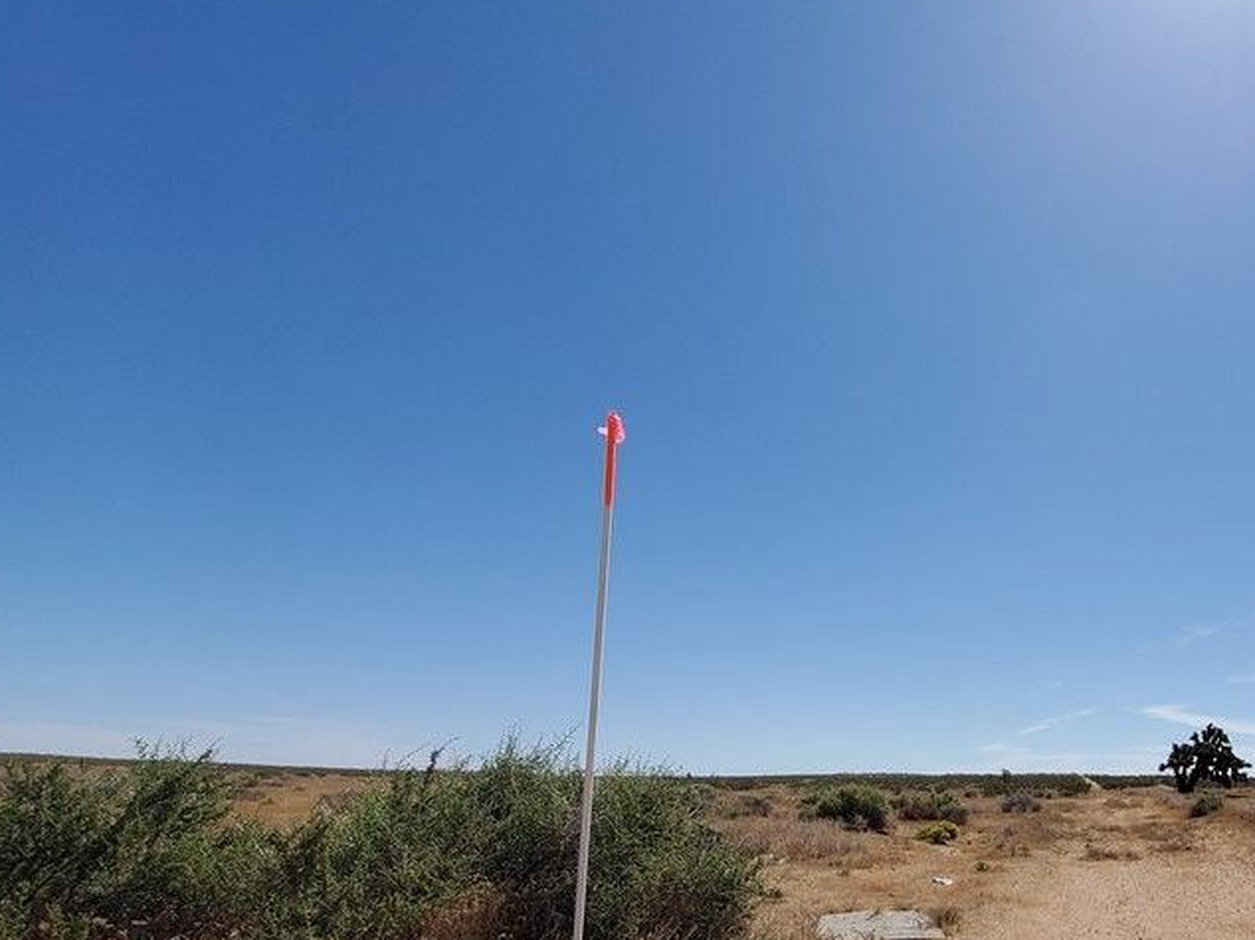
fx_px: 761
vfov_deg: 60.1
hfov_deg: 72.9
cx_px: 958
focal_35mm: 21
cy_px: 701
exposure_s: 1/1775
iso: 50
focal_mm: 1.8
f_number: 2.2
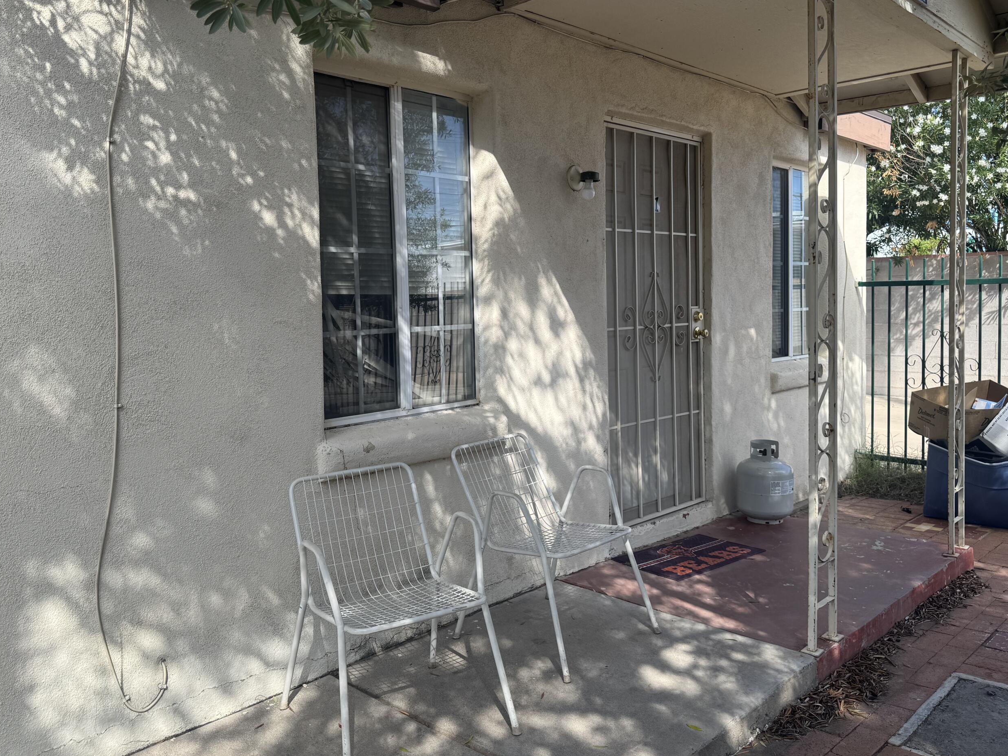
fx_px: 844
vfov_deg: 48.2
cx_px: 499
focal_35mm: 29
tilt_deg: -3.8
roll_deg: +0.8
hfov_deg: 61.7
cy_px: 352
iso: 80
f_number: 1.78
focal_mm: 6.76
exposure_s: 1/1637
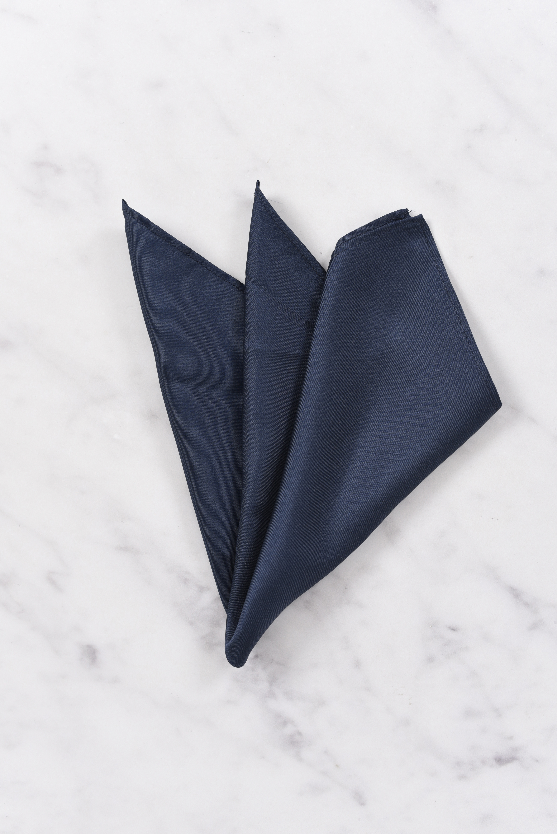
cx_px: 278
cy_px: 417
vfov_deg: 39.6
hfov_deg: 27.0
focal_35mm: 50
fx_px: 1159
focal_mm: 50
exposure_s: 1/160
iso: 100
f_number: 6.3
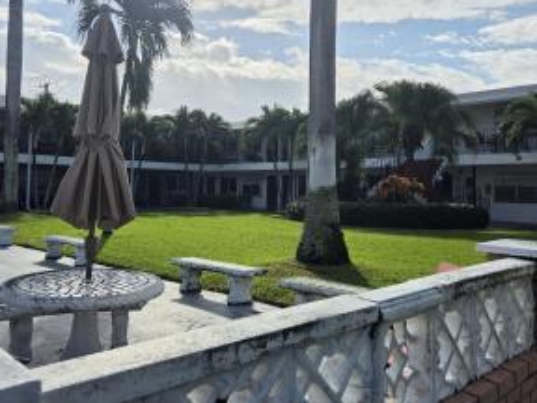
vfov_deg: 44.1
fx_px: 496
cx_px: 224
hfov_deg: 56.5
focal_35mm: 32
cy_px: 179
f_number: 1.8
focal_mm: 5.4
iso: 32
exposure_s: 1/7734
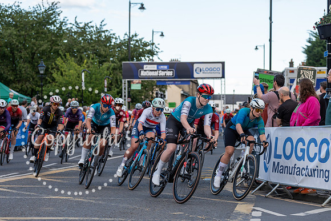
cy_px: 129
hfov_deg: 24.8
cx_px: 193
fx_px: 752
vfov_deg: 16.7
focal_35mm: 82
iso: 320
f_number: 3.2
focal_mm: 70
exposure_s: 1/1000
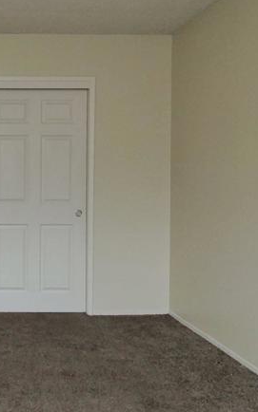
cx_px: -11
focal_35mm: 35
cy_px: 192
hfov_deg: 32.7
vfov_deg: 55.3
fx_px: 394
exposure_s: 1/160
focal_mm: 7
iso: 800
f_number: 5
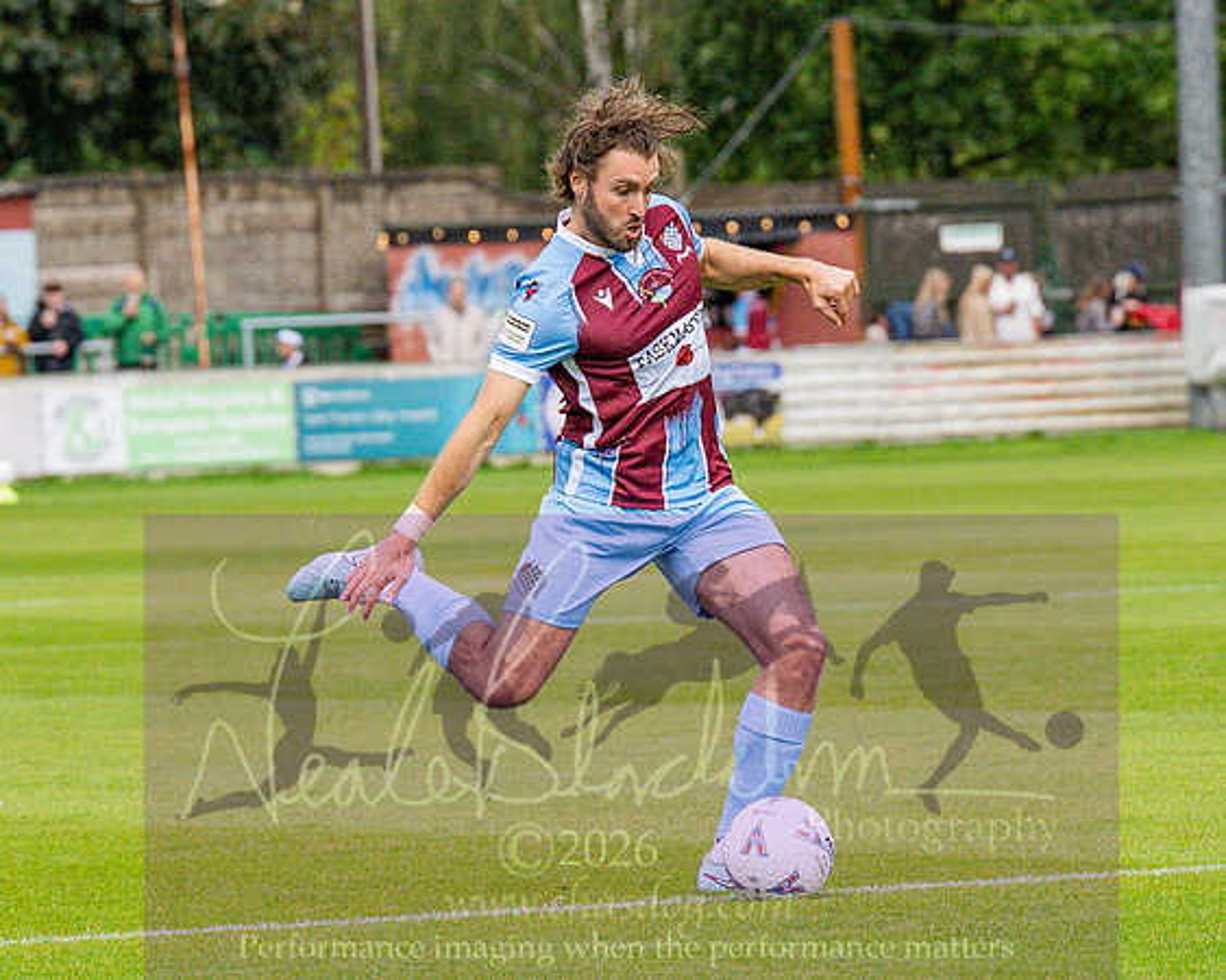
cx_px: 532
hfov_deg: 5.4
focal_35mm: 357
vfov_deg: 4.3
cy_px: 452
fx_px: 12946
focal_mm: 96
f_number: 3.5
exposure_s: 1/5000
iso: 800
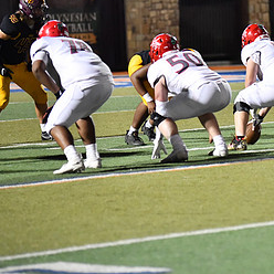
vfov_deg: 6.1
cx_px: 259
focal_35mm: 288
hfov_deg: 6.1
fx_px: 2579
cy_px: 73
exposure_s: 1/1250
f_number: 2.8
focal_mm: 145
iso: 6400
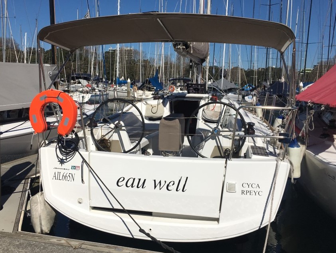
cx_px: 168
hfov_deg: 61.6
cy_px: 126
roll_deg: -2.5
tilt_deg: -6.4
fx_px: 282
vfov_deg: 48.3
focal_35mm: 29
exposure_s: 1/6410
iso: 25
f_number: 2.2
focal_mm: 4.15
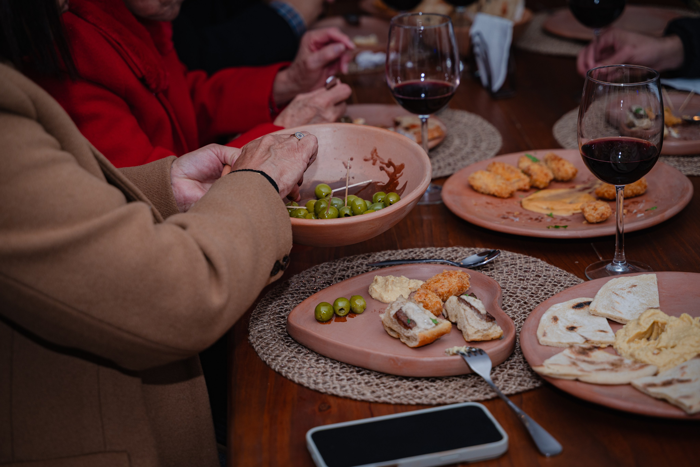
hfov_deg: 27.0
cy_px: 234
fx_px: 1459
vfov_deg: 18.2
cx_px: 350
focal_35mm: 75
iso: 250
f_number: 3.5
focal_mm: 75
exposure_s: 1/200
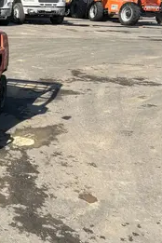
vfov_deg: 34.4
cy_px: 64
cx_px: -82
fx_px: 385
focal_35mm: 57
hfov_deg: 20.4
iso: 50
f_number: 1.5
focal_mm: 5.7
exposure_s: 1/3704
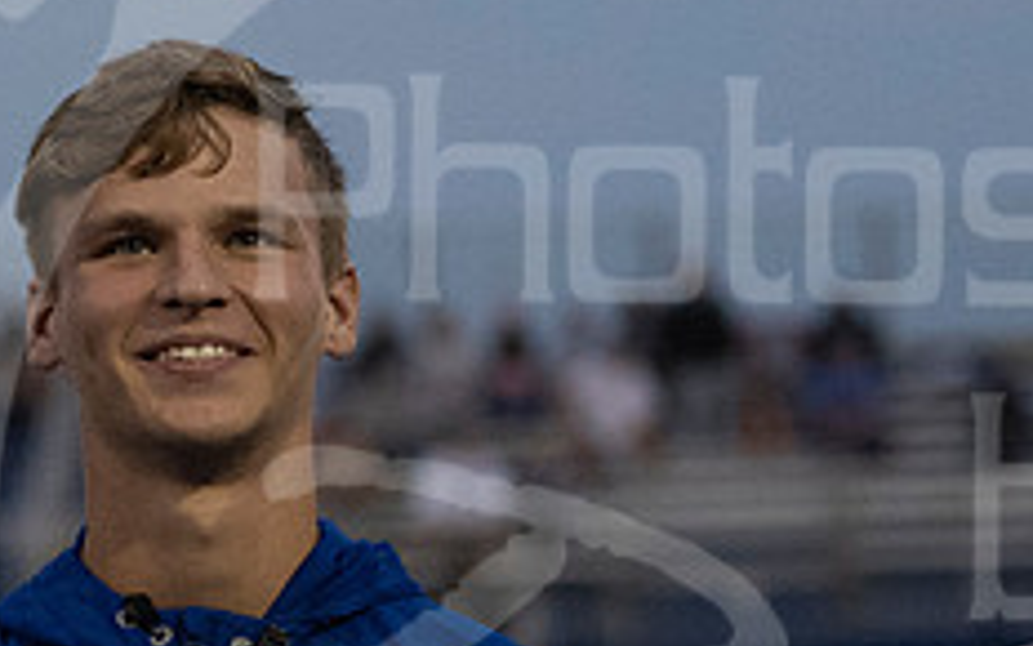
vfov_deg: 3.1
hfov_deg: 4.9
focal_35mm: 429
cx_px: 309
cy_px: 408
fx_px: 12077
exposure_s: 1/1000
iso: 2000
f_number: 2.8
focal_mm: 75
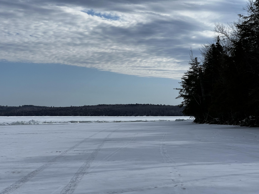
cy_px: 97
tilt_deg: +1.3
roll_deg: +0.5
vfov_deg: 19.1
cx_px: 130
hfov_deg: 25.3
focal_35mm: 77
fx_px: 576
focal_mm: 9
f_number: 2.8
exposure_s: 1/2179
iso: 32
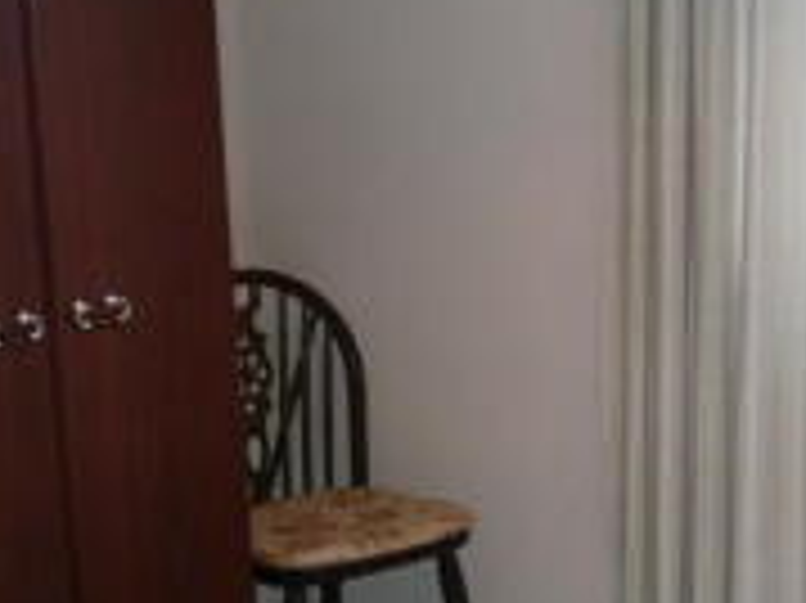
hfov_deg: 20.4
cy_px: 524
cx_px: 930
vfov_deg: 16.0
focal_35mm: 91
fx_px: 2117
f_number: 2.8
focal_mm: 4.6
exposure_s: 1/40
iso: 100
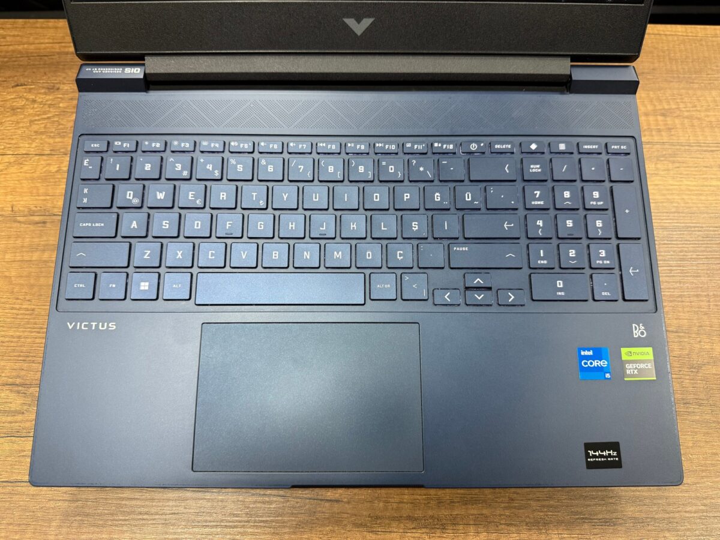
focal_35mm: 24
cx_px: 360
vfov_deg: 56.8
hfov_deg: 71.6
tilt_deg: -62.8
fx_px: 499
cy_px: 270
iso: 200
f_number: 1.78
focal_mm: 6.76
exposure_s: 1/50
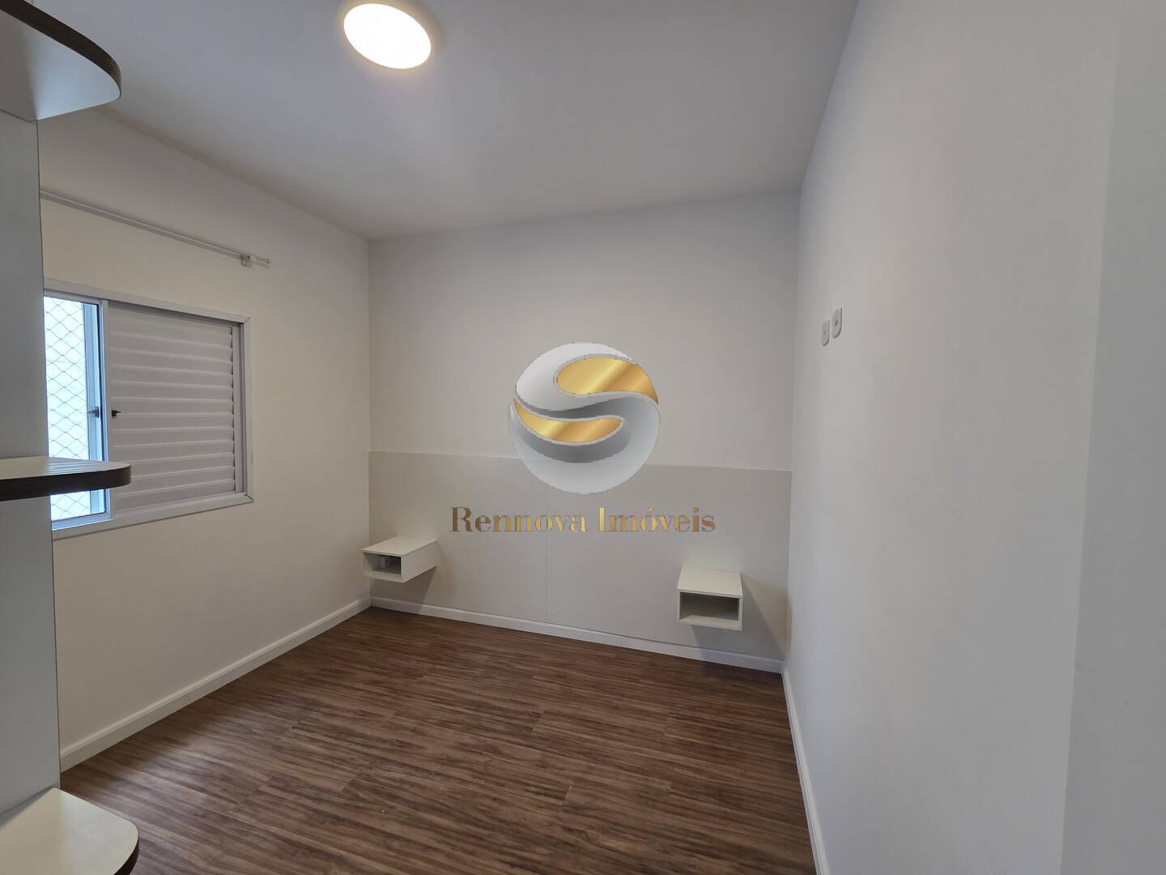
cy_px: 438
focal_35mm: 13
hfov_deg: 106.2
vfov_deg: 89.9
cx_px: 583
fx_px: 438
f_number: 2.2
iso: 125
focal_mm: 2.2
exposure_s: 1/60
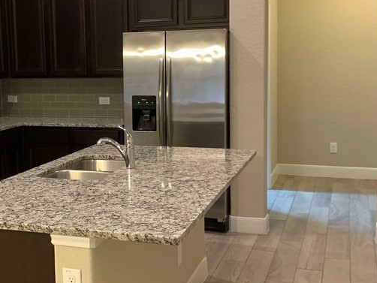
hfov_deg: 35.6
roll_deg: +1.4
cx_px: 108
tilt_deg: -5.3
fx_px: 577
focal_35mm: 53
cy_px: 125
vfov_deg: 27.5
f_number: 1.8
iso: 250
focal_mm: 4.25
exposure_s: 1/60
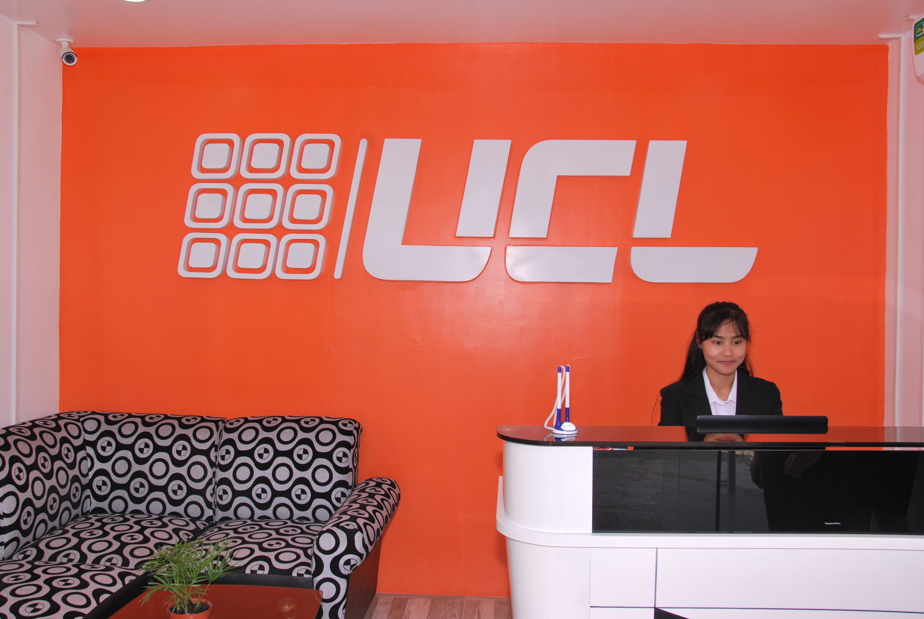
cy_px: 310
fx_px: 809
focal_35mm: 32
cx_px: 462
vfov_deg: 41.8
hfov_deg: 59.4
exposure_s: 1/125
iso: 200
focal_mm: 21
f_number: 6.3
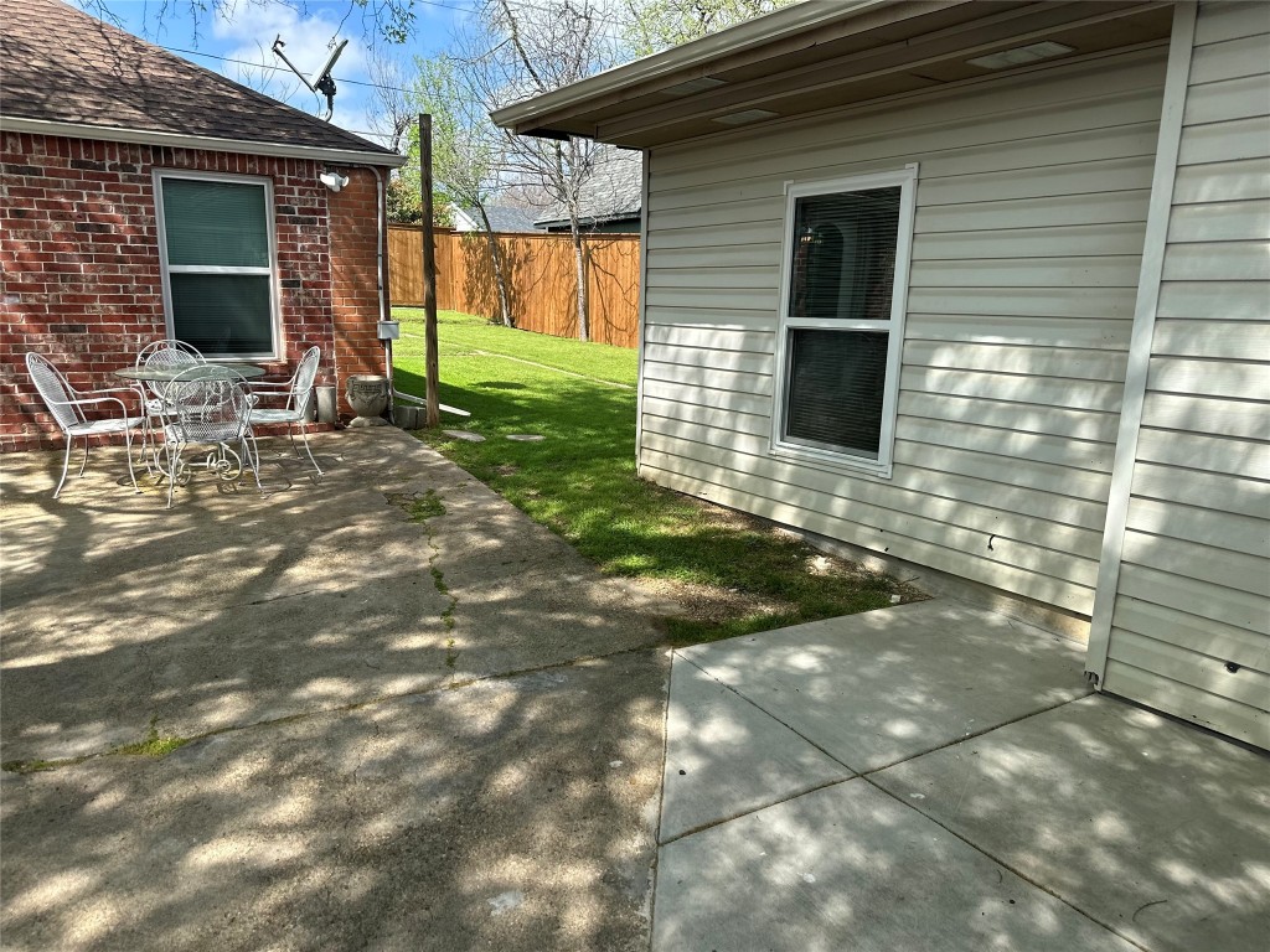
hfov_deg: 71.6
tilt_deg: -10.0
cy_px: 476
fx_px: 881
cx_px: 635
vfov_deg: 56.8
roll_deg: -2.4
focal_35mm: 24
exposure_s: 1/1692
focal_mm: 6.86
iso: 80
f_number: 1.78
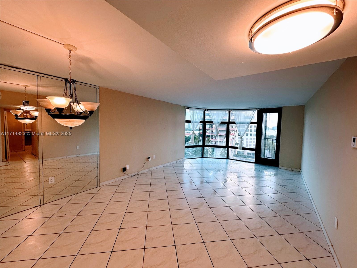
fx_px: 144
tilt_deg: -2.4
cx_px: 178
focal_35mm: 14
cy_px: 134
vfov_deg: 85.7
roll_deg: -1.9
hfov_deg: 102.1
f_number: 2.2
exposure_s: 1/120
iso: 125
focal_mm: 2.22
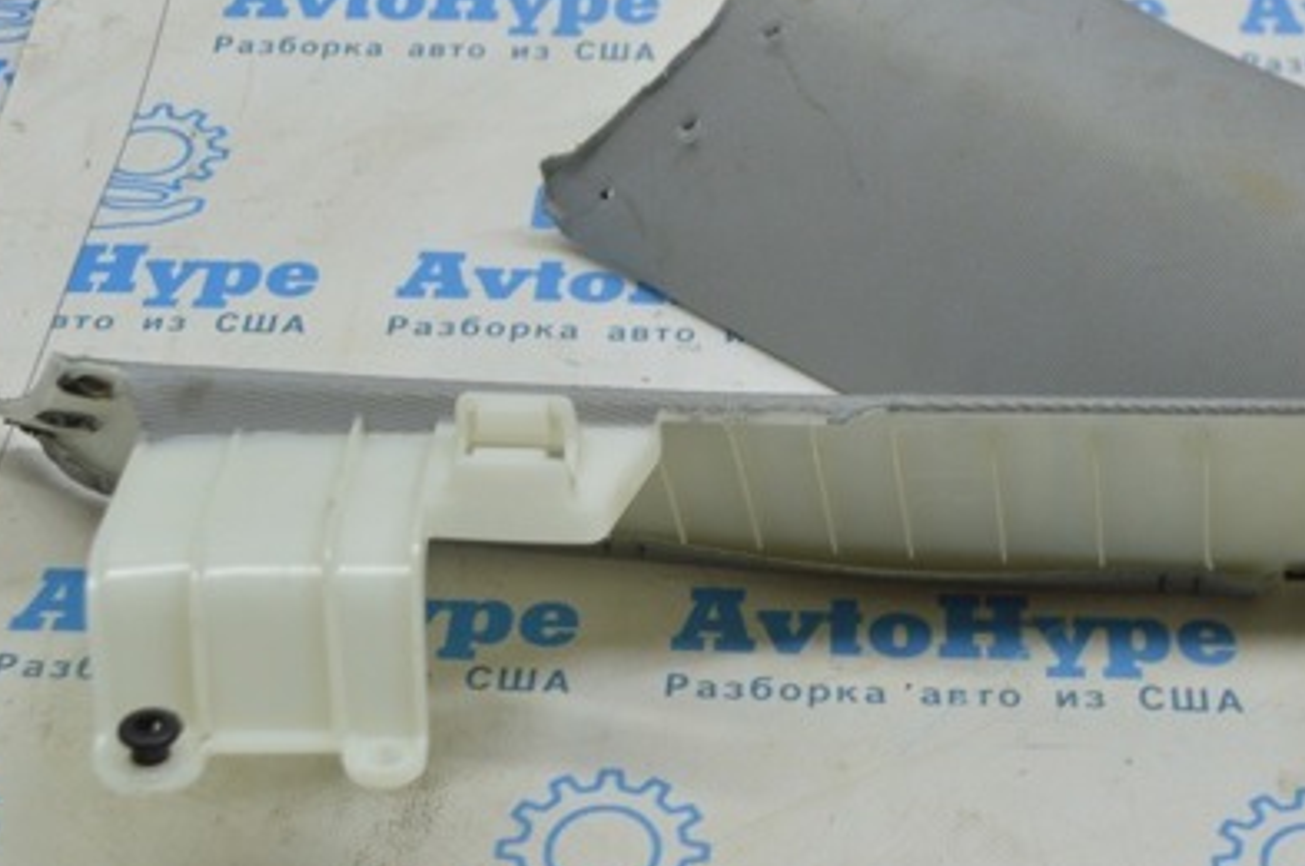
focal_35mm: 83
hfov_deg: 24.4
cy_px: 187
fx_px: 3005
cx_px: 853
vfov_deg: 16.3
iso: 400
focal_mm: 34
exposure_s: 1/40
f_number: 5.6
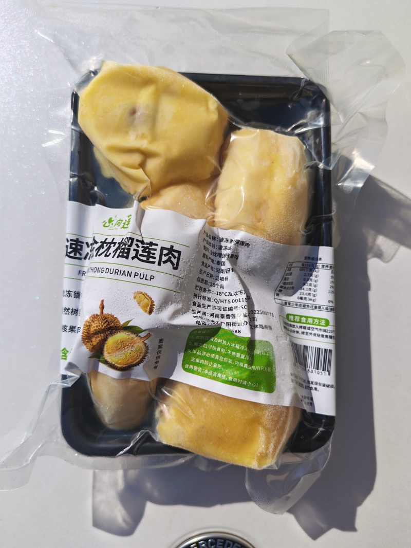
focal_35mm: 27
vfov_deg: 65.3
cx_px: 206
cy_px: 274
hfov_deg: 51.3
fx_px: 428
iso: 50
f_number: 1.9
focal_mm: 6.12
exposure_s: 1/1600
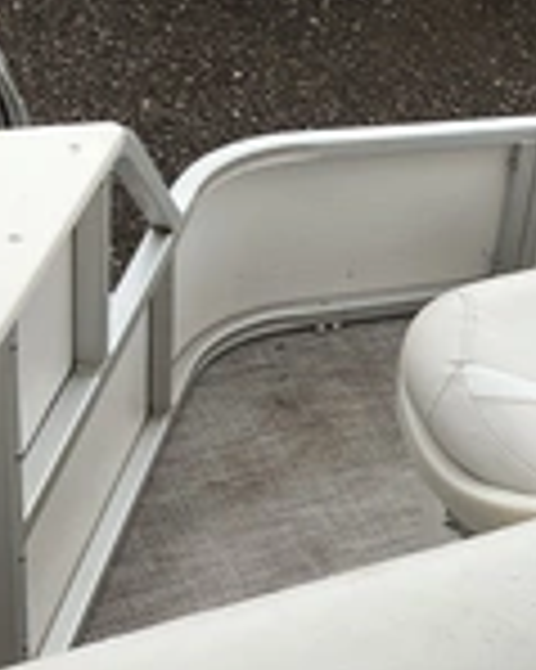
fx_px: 1509
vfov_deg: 25.0
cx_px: 622
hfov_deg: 19.1
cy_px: 418
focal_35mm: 76
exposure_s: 1/898
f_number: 1.8
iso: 25
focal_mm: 3
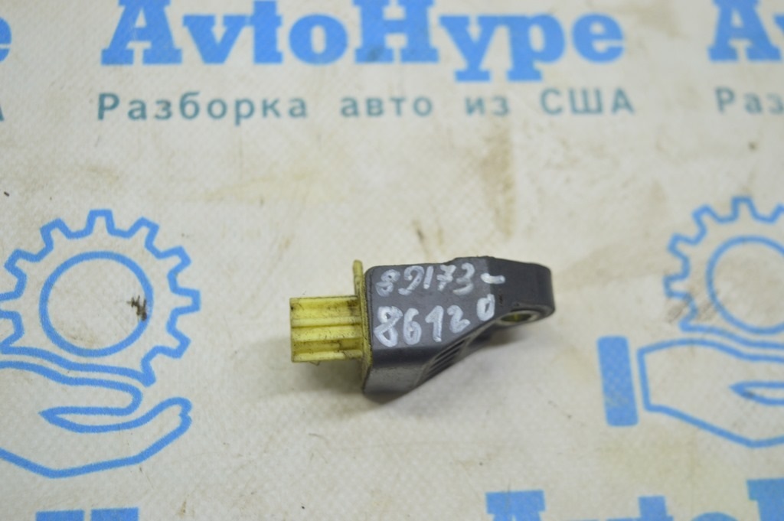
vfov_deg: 26.4
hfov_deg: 38.9
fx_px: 1110
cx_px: 392
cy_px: 260
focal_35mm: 51
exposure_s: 1/40
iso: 400
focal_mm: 34
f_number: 4.5
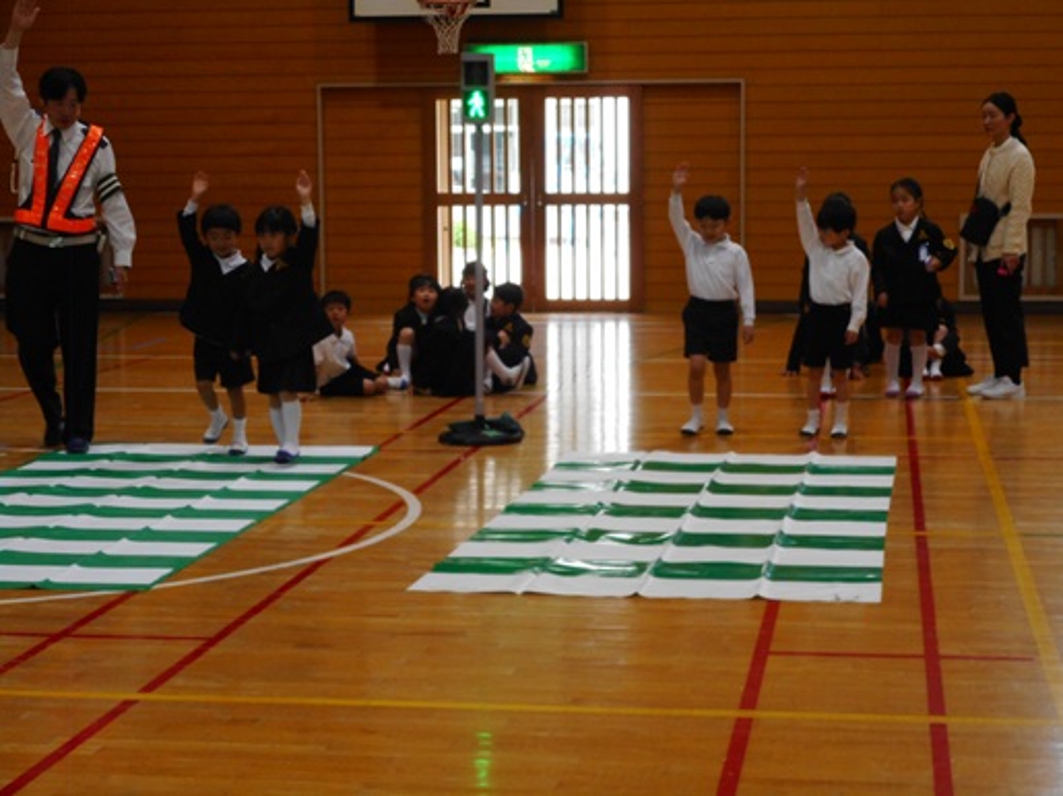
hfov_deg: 25.3
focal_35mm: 77
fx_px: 2364
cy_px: 398
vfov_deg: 19.1
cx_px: 532
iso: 320
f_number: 5.5
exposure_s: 1/30
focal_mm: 13.8
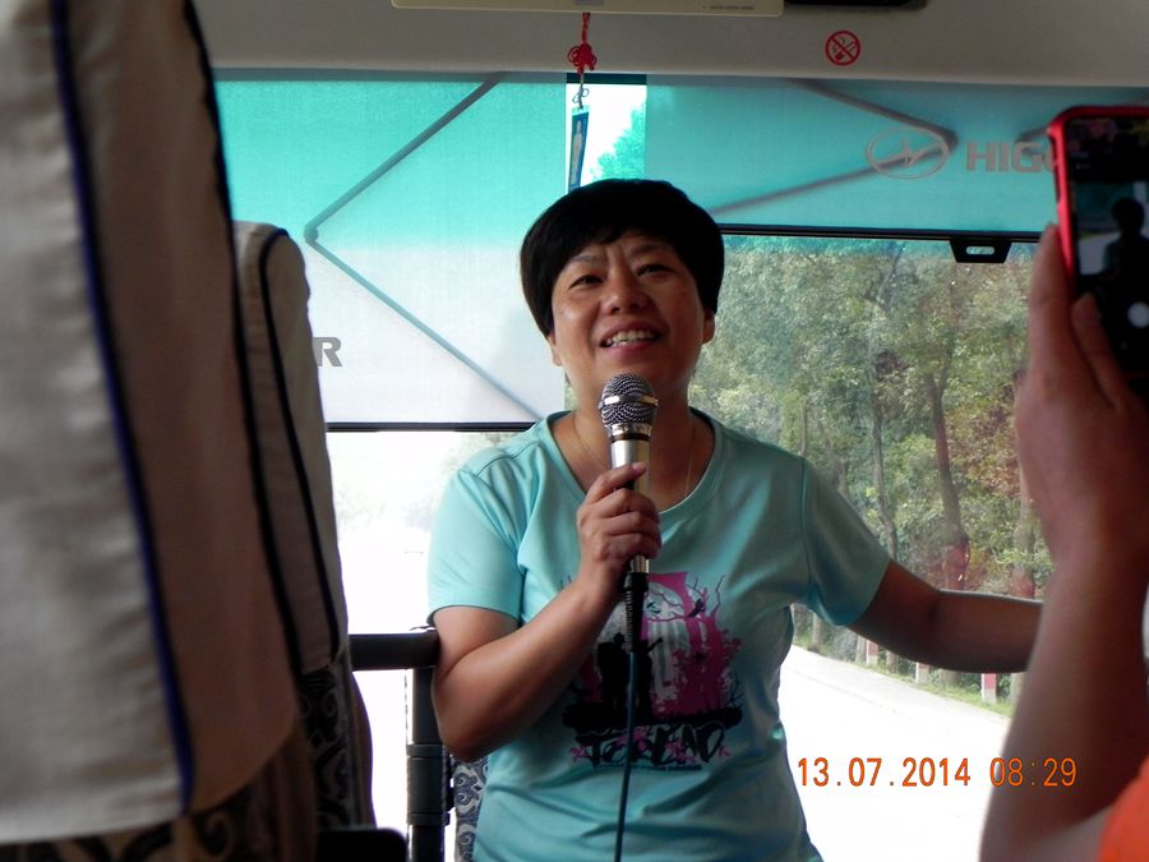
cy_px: 431
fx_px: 2489
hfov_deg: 26.0
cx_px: 574
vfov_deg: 19.6
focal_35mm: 75
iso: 262
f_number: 4
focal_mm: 13.4
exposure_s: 1/125
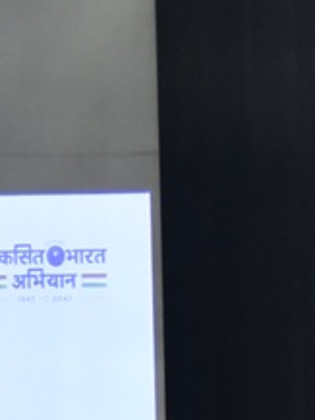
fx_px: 3370
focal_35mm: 278
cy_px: 964
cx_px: -362
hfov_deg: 5.2
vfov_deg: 6.8
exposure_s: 1/100
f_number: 4
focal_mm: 38
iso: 1250
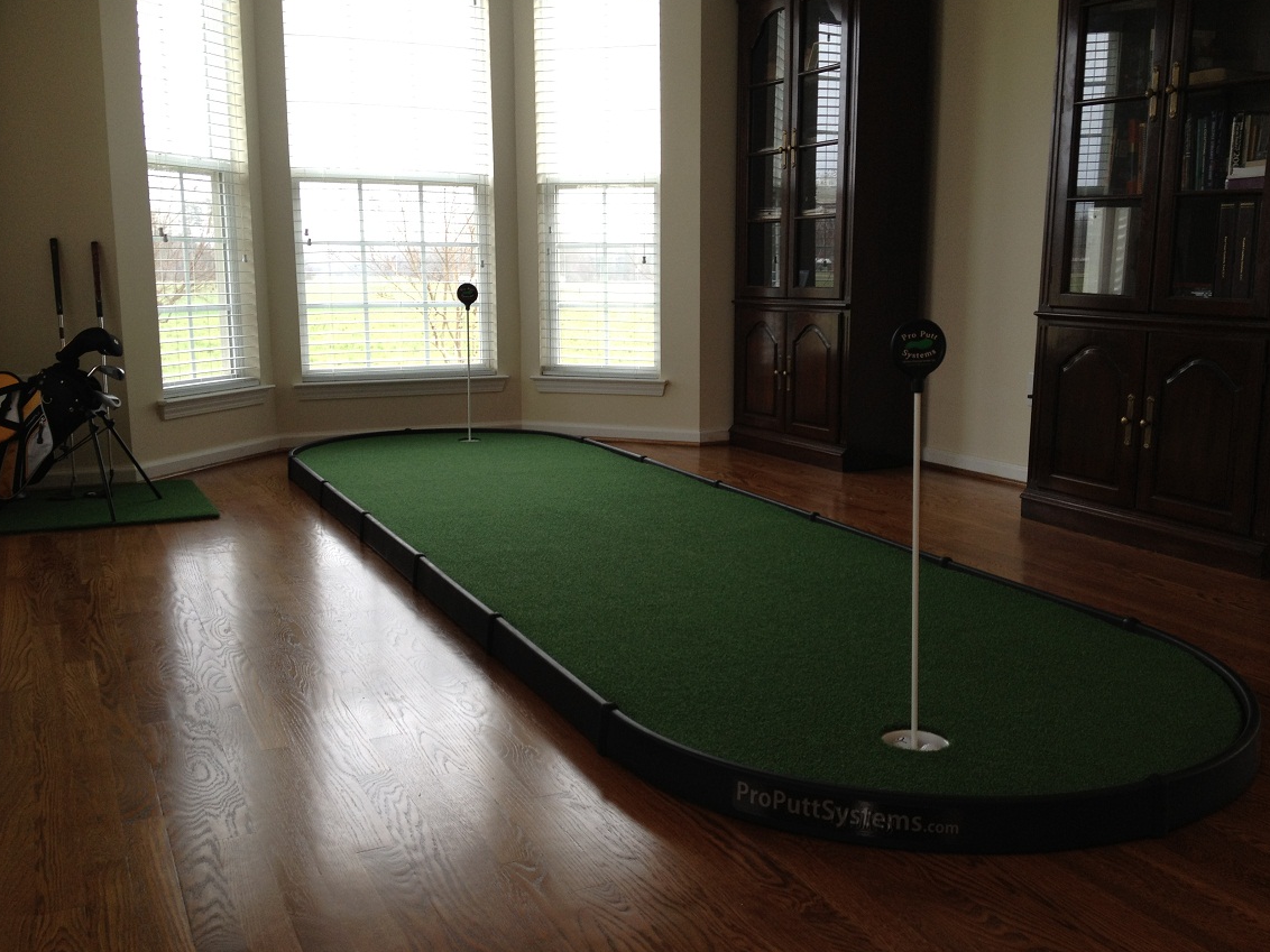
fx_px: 1321
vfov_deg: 39.7
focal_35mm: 36
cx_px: 643
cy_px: 474
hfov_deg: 51.4
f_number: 2.4
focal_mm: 4.28
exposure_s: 1/40
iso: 64
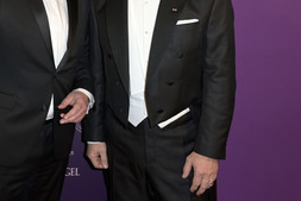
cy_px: 26
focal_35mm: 57
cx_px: 66
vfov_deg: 23.3
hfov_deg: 34.1
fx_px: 477
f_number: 5.6
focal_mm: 32
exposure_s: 1/250
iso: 640
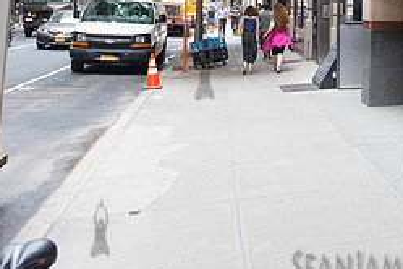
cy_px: -7
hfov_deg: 32.5
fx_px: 627
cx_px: 413
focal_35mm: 56
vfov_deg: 23.1
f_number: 4
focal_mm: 24
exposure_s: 1/4000
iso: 2500
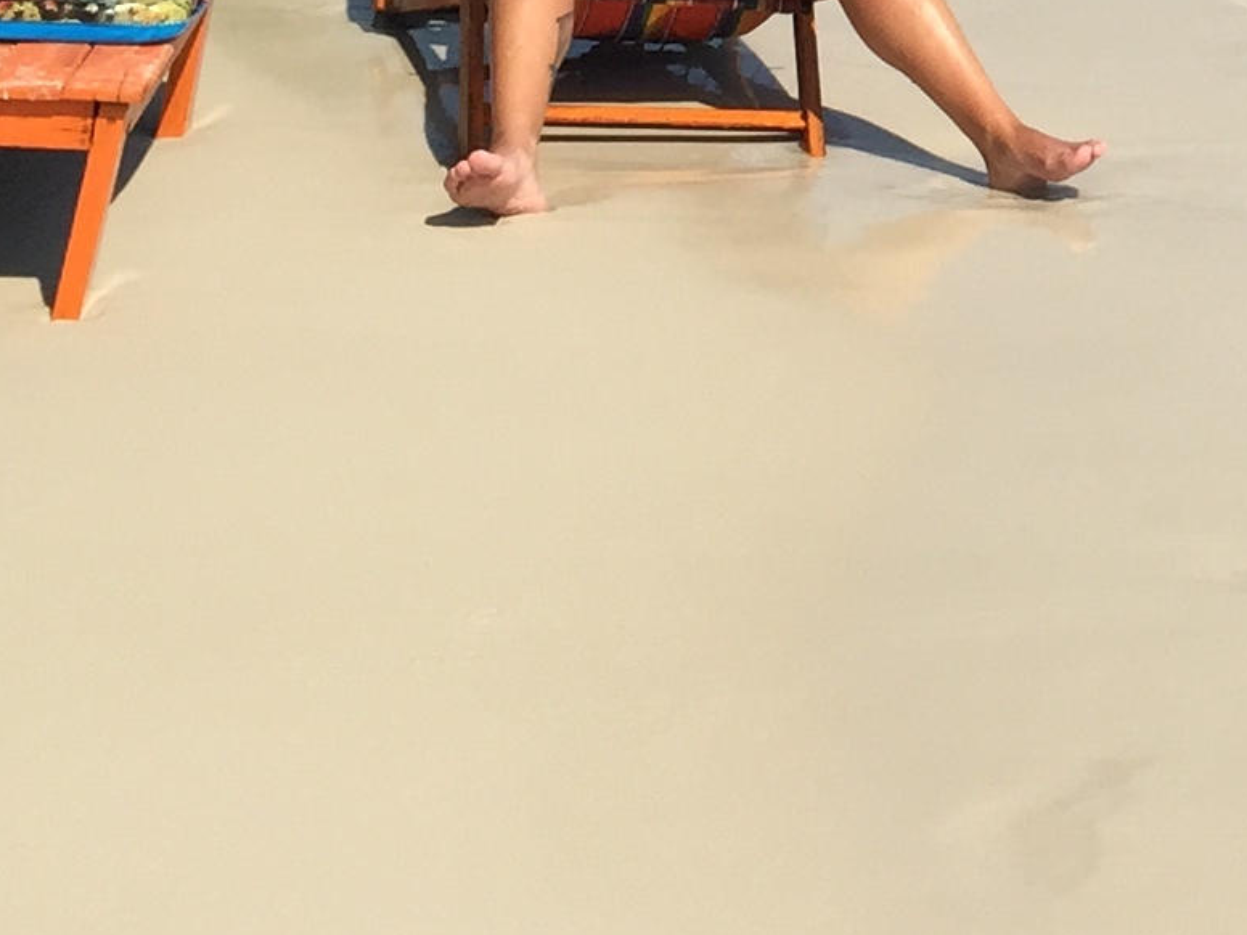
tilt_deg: -1.5
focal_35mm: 122
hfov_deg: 15.2
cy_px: -843
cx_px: 1718
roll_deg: +0.6
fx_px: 4395
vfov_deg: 11.2
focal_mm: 4.15
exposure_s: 1/2825
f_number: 2.2
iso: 32
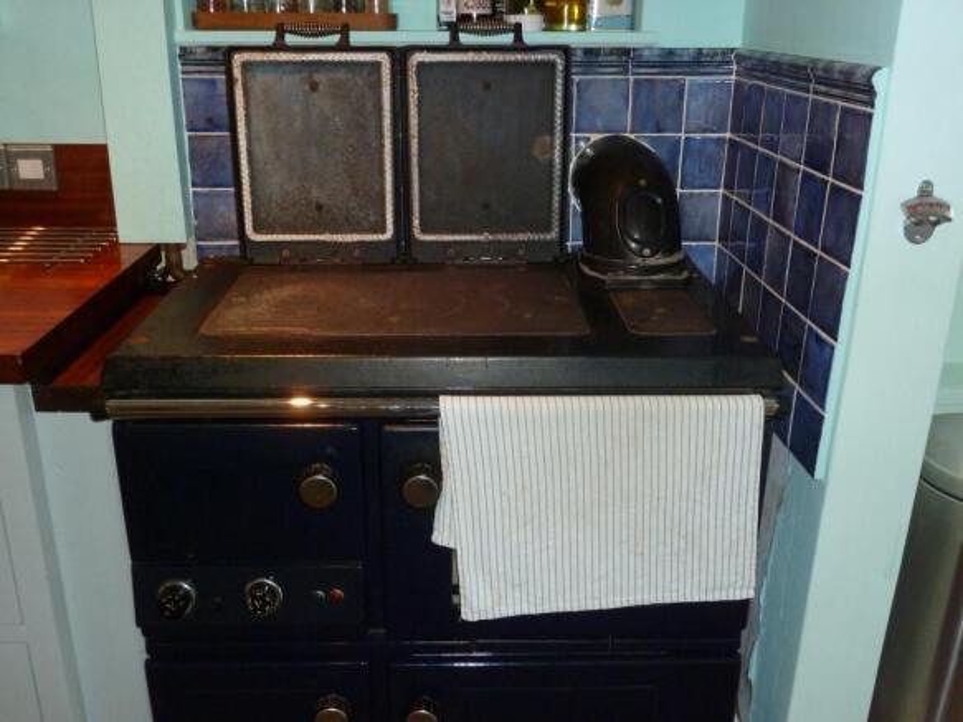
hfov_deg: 56.8
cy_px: 361
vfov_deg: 44.1
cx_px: 482
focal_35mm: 32
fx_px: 890
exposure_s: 1/30
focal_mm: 5.3
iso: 400
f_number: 3.5
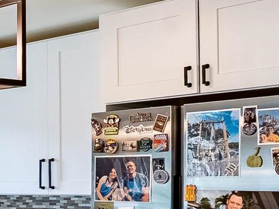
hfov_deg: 17.0
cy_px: 258
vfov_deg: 16.6
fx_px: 685
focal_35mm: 85
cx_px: -278
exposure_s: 1/1250
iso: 400
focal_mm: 16
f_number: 8
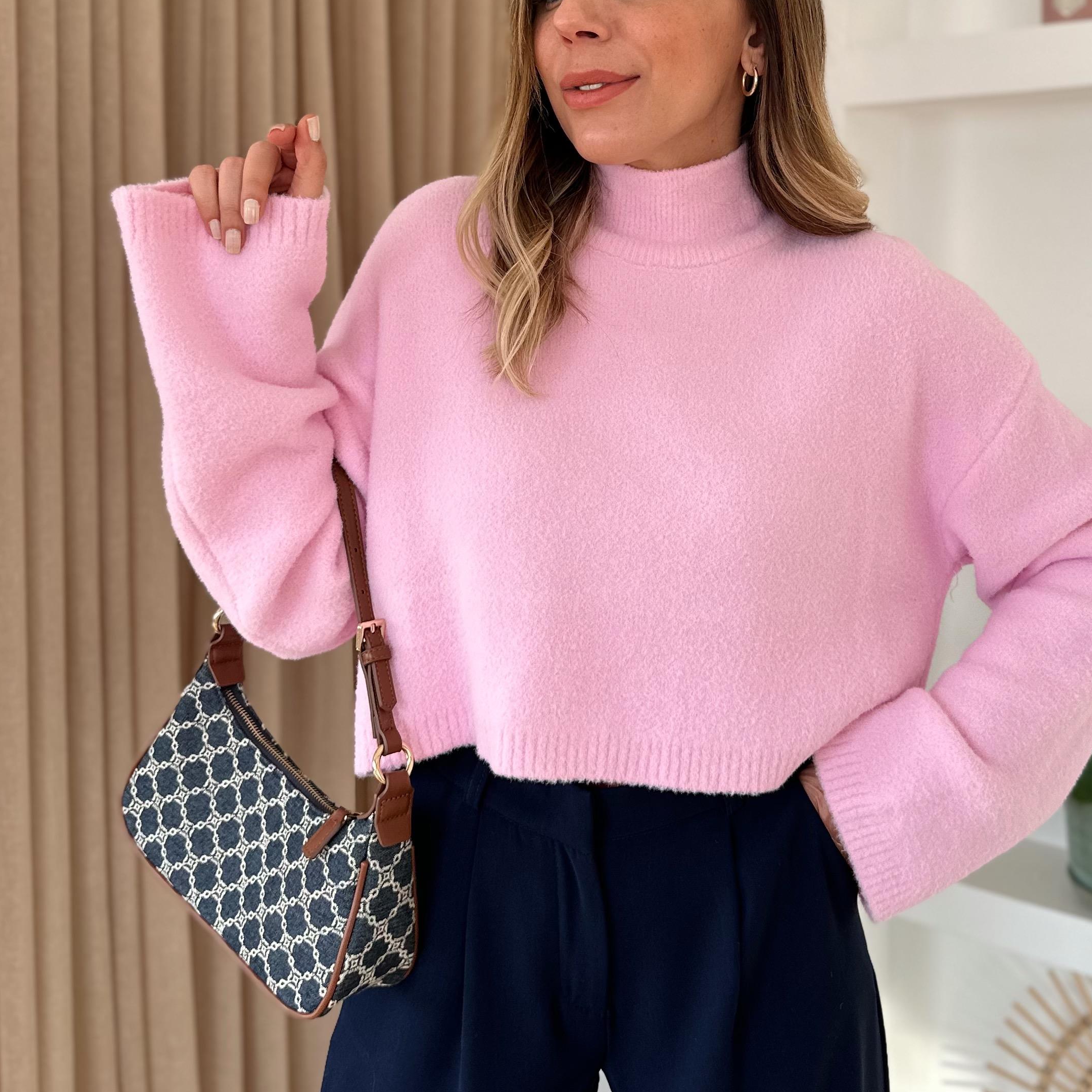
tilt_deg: -3.2
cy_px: 349
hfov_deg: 41.6
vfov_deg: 41.2
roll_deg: -2.2
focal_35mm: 40
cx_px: 664
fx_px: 1428
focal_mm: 6.86
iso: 64
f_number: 1.78
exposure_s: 1/176
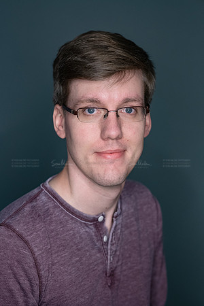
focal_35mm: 85
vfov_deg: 23.9
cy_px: 153
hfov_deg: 16.1
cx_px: 102
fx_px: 722
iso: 2000
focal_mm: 85
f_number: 3.5
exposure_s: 1/250
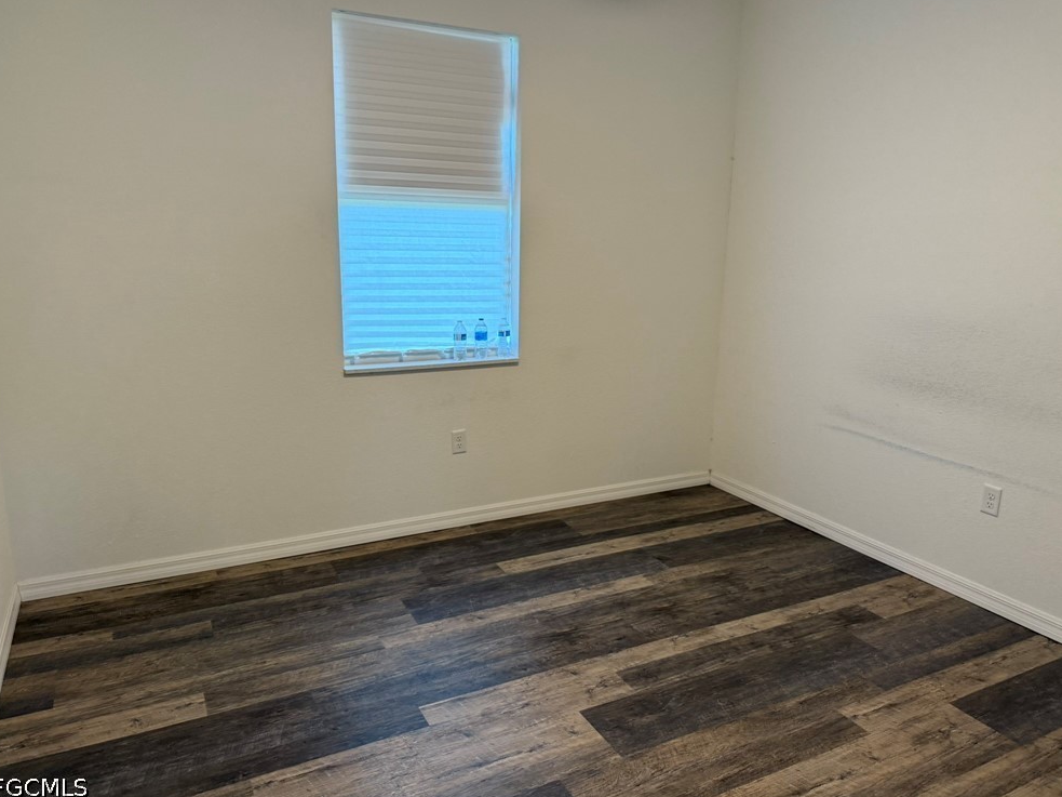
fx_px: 767
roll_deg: -1.0
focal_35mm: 25
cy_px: 390
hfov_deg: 69.4
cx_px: 539
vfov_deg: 54.9
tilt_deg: -10.8
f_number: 1.78
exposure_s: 1/60
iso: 200
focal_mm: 6.76
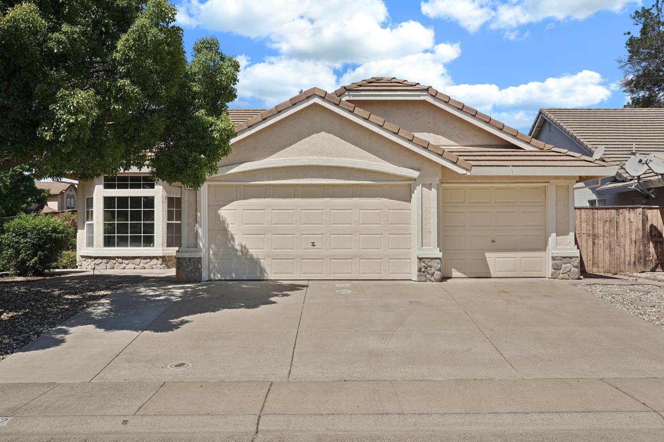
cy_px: 221
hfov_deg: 58.0
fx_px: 599
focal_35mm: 32
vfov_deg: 40.5
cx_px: 332
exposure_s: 1/400
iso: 400
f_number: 11
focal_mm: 32.5
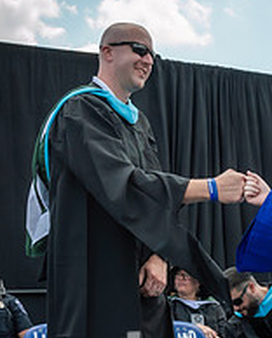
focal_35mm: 93
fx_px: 933
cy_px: 267
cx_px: 237
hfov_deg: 16.4
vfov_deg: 20.3
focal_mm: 17
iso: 200
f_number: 7.1
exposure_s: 1/320
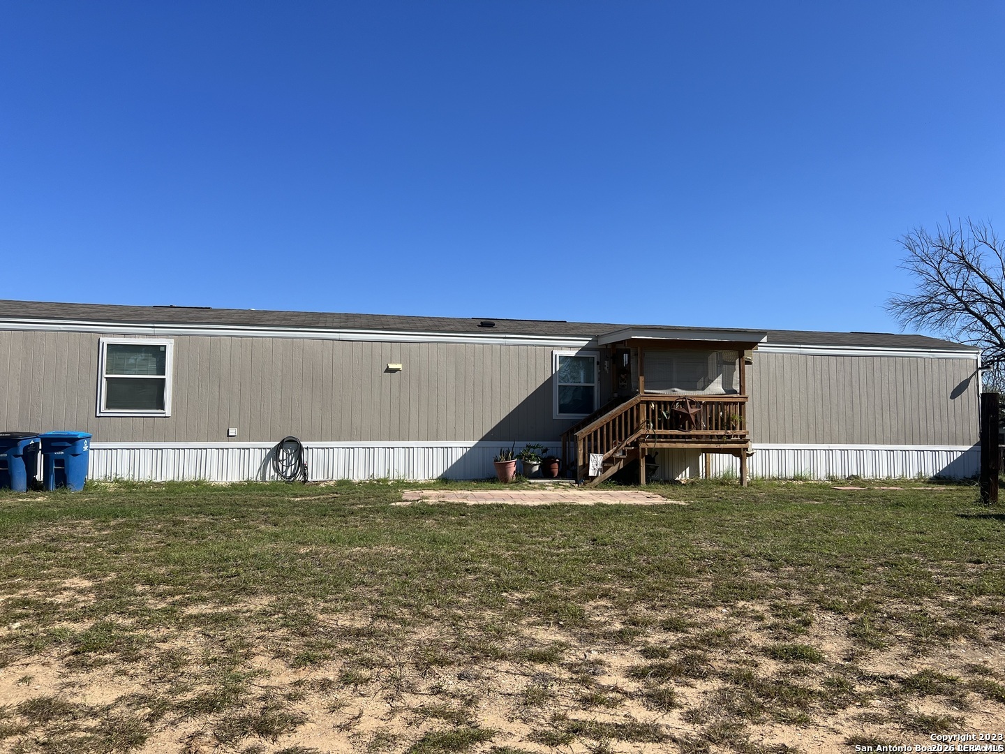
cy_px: 377
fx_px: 755
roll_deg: +0.4
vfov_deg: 53.1
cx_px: 502
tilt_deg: +5.0
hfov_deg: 67.3
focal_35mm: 26
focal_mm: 5.7
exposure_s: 1/5076
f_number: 1.5
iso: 50
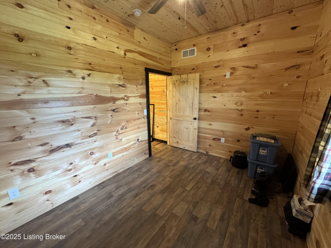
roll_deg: +0.6
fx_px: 134
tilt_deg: -12.7
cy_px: 124
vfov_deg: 85.7
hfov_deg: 102.1
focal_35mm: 14
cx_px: 166
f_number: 2.2
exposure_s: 1/60
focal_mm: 2.22
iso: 400
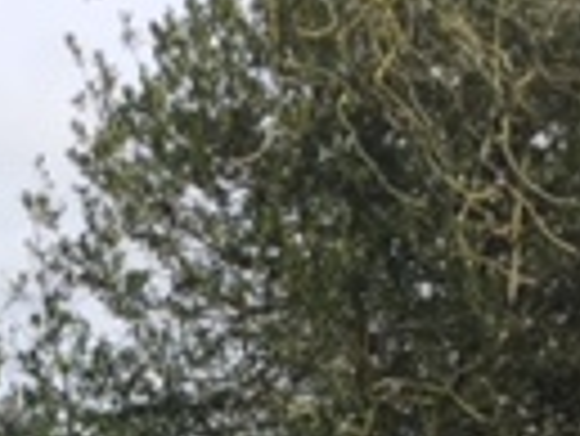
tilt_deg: -4.6
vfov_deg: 9.2
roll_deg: -1.1
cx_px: -108
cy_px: 1047
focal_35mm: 144
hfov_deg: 13.3
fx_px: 2415
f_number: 2.2
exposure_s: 1/1099
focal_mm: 4.15
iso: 32
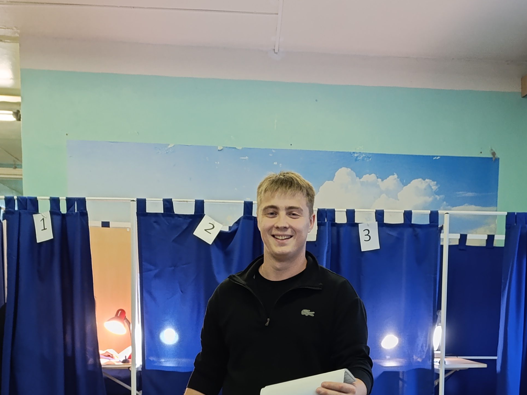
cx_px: 331
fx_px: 746
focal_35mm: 49
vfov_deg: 27.8
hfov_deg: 38.7
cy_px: 403
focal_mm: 6.14
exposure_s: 1/50
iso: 1250
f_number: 1.65
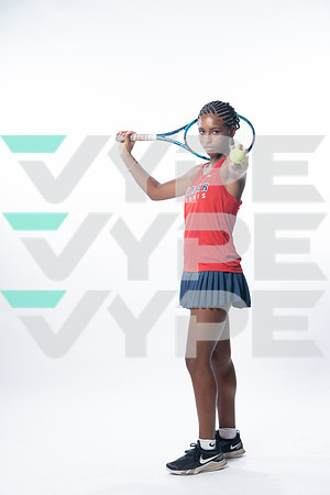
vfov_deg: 25.4
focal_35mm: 80
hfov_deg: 17.1
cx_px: 165
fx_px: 1100
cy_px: 248
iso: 200
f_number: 5.6
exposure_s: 1/250
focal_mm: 80
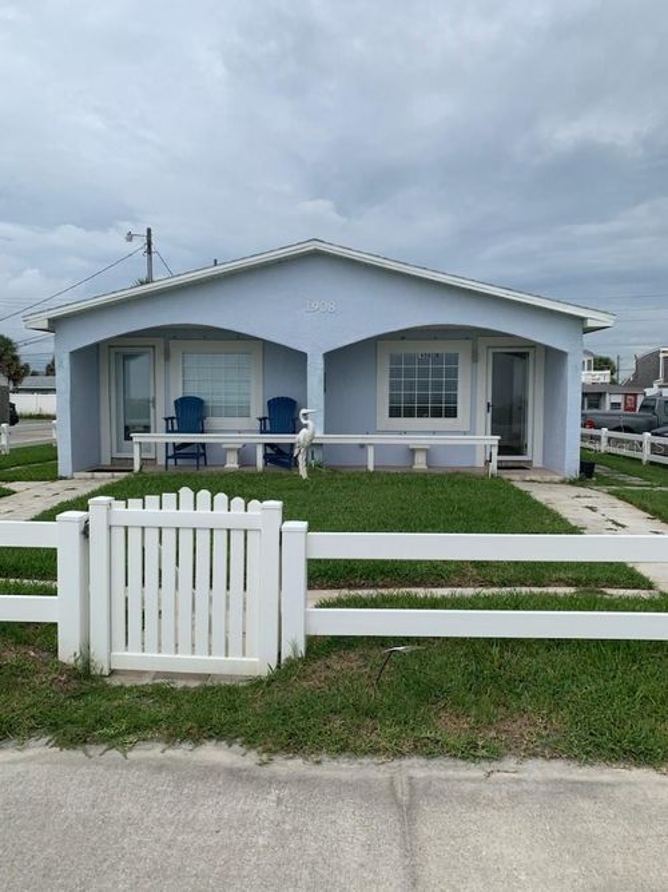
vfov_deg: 67.3
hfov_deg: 53.0
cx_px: 334
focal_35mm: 26
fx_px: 669
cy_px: 446
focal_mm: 4.25
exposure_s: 1/4098
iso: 25
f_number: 1.8
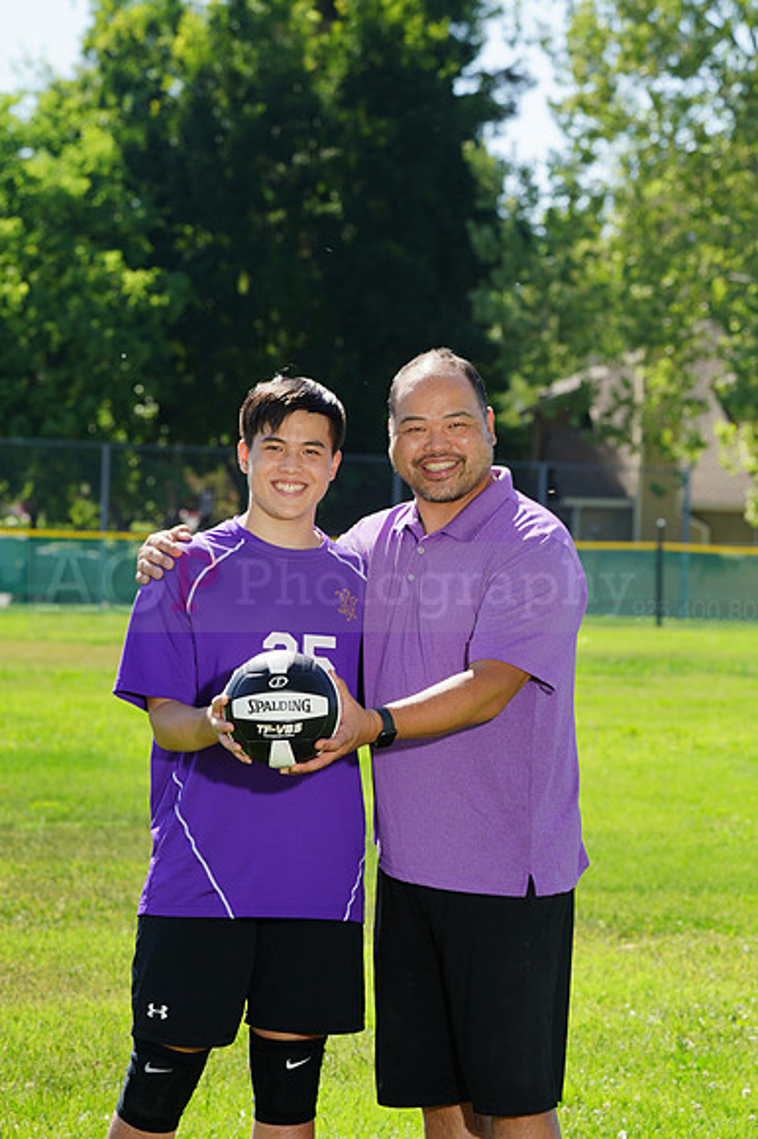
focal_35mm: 183
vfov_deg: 11.2
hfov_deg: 7.5
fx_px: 5786
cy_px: 570
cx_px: 379
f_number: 11
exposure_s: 1/200
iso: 200
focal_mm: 183
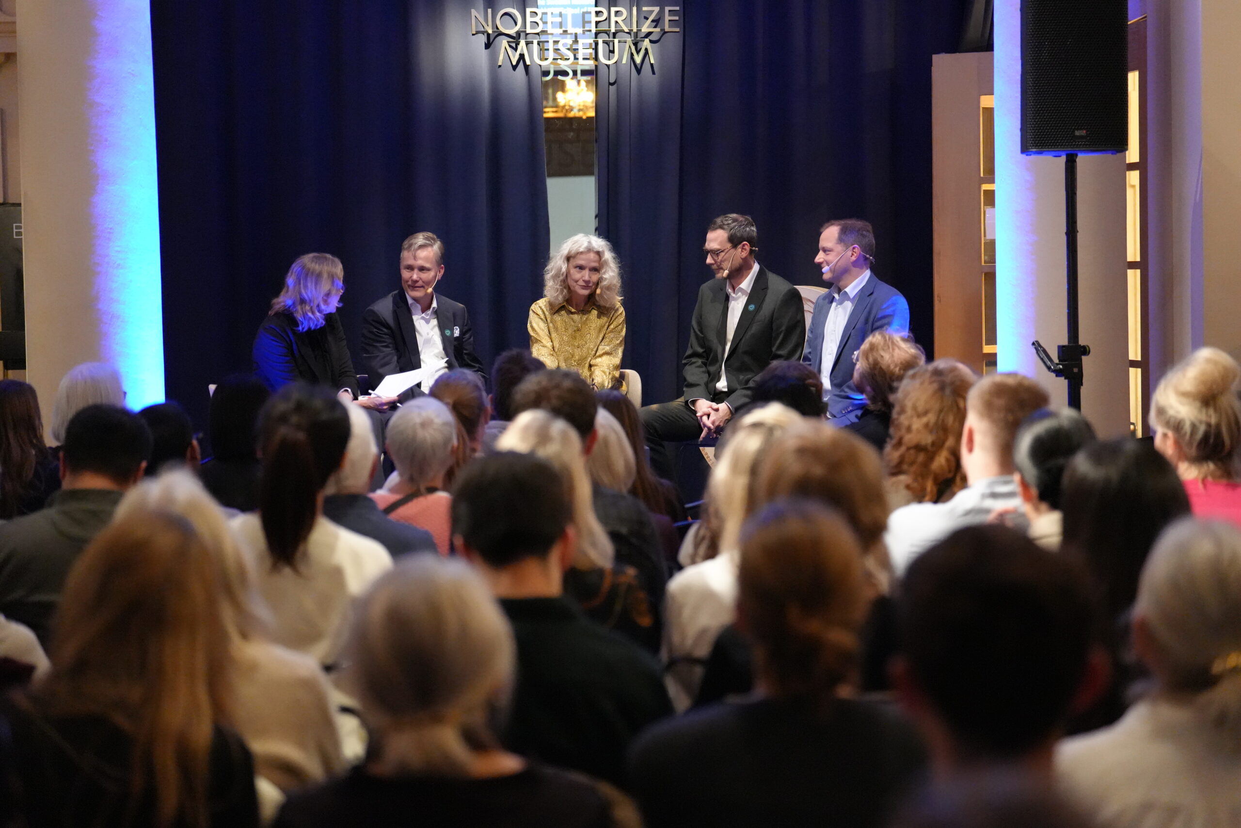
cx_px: 620
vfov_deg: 17.9
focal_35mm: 76
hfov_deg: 26.6
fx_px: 2620
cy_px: 414
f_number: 2.8
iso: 12800
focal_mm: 76
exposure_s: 1/100
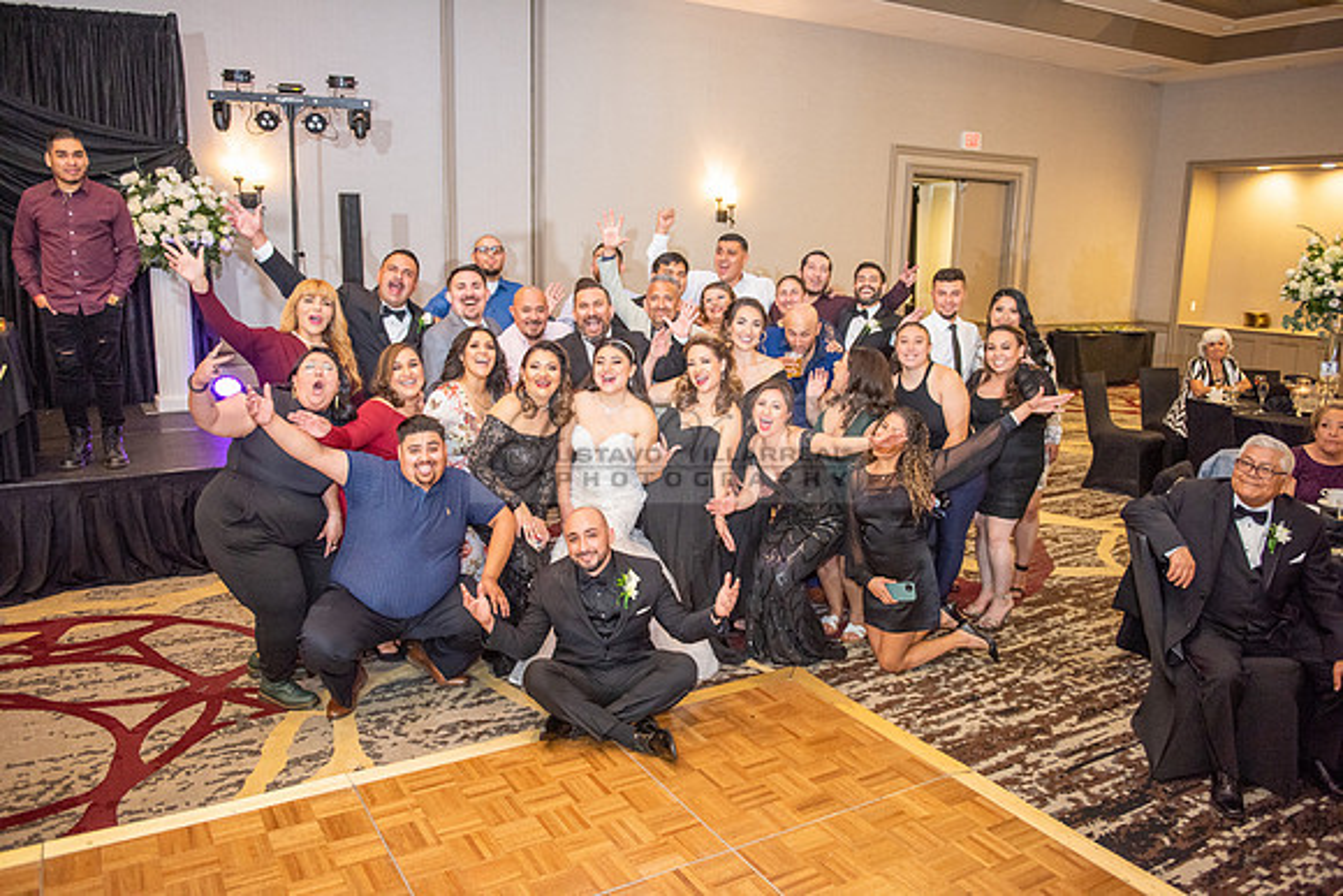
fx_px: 1045
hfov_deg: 65.5
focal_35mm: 28
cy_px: 448
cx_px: 672
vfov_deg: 46.4
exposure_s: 1/160
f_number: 2.8
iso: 1600
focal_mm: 28
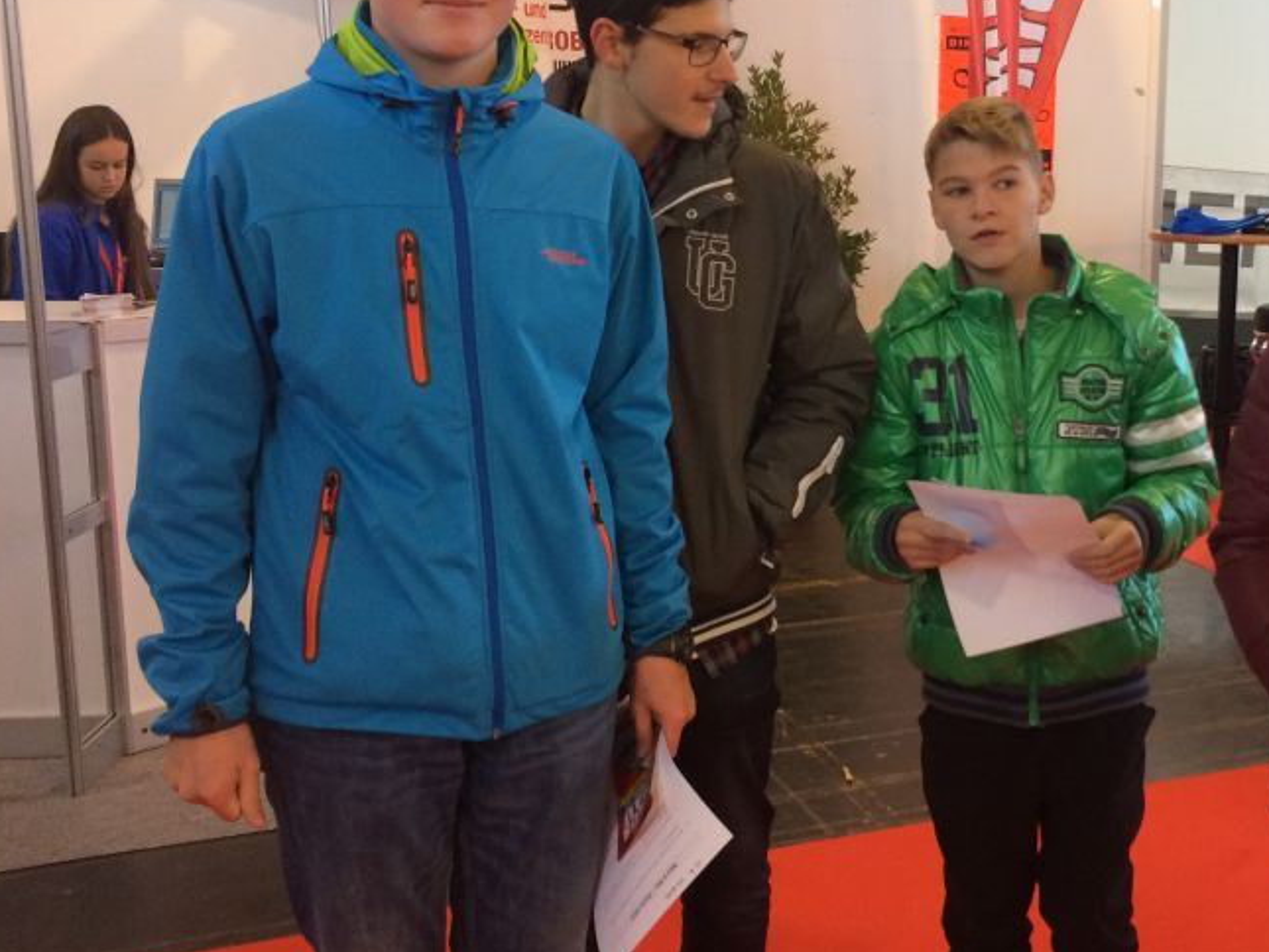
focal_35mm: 44
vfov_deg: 32.9
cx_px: 906
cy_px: 425
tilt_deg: -4.9
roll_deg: +0.4
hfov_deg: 42.0
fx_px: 1613
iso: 80
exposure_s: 1/33
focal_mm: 4.15
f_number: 2.2
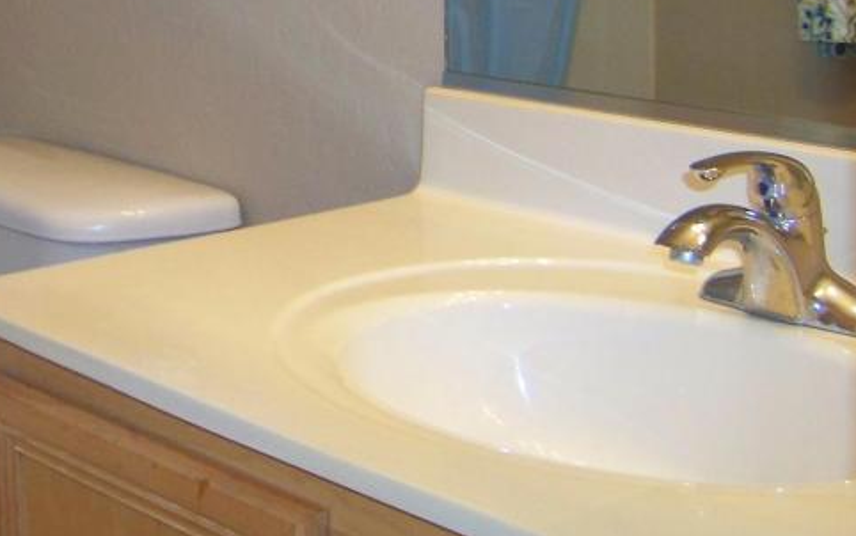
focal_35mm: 81
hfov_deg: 24.4
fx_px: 1891
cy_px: -57
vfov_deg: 15.7
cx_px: 7
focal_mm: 5.85
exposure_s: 1/30
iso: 200
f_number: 2.8
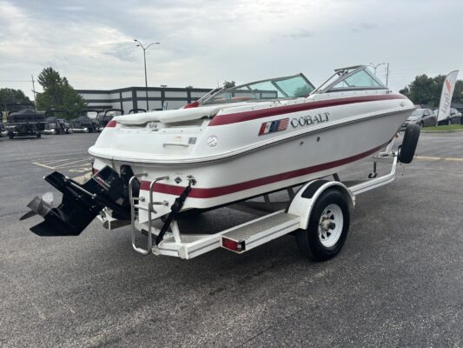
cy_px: 174
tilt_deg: -10.9
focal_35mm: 26
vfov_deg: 53.1
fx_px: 348
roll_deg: +2.6
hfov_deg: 67.3
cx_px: 232
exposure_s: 1/1007
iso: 50
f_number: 1.6
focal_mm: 5.96
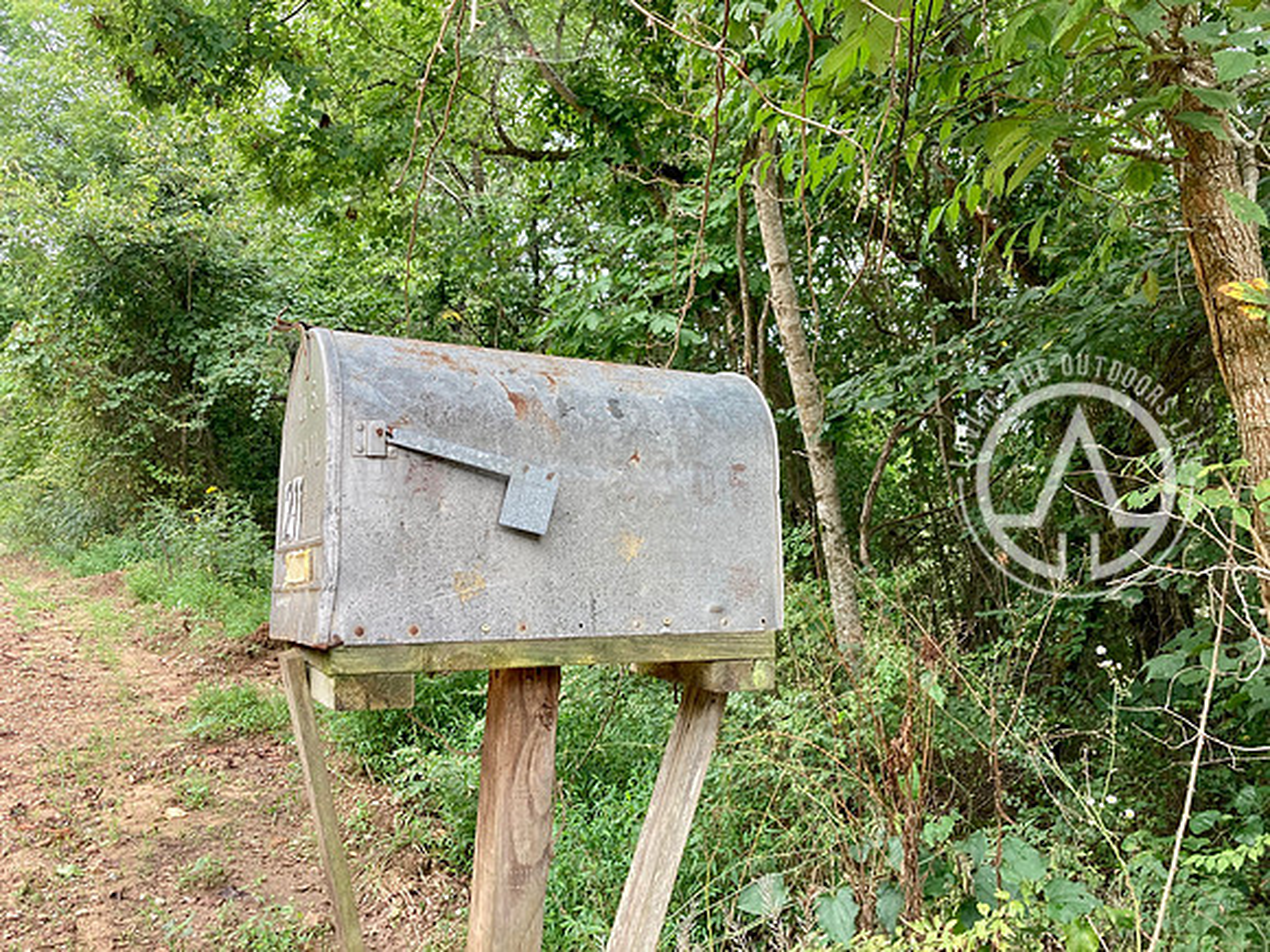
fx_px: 1027
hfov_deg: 63.4
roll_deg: -0.7
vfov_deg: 49.7
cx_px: 635
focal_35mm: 28
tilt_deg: +1.4
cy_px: 476
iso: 40
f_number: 1.8
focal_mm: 3.99
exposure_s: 1/121
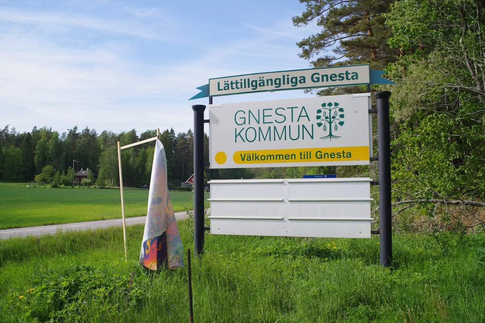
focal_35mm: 35
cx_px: 242
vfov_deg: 37.9
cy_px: 162
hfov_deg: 54.4
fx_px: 472
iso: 400
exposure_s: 1/640
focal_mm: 35
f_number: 8
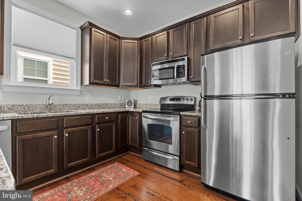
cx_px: 151
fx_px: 138
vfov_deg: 72.1
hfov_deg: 95.0
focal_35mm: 16
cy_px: 100
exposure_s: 3.2
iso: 200
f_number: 7.1
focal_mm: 11
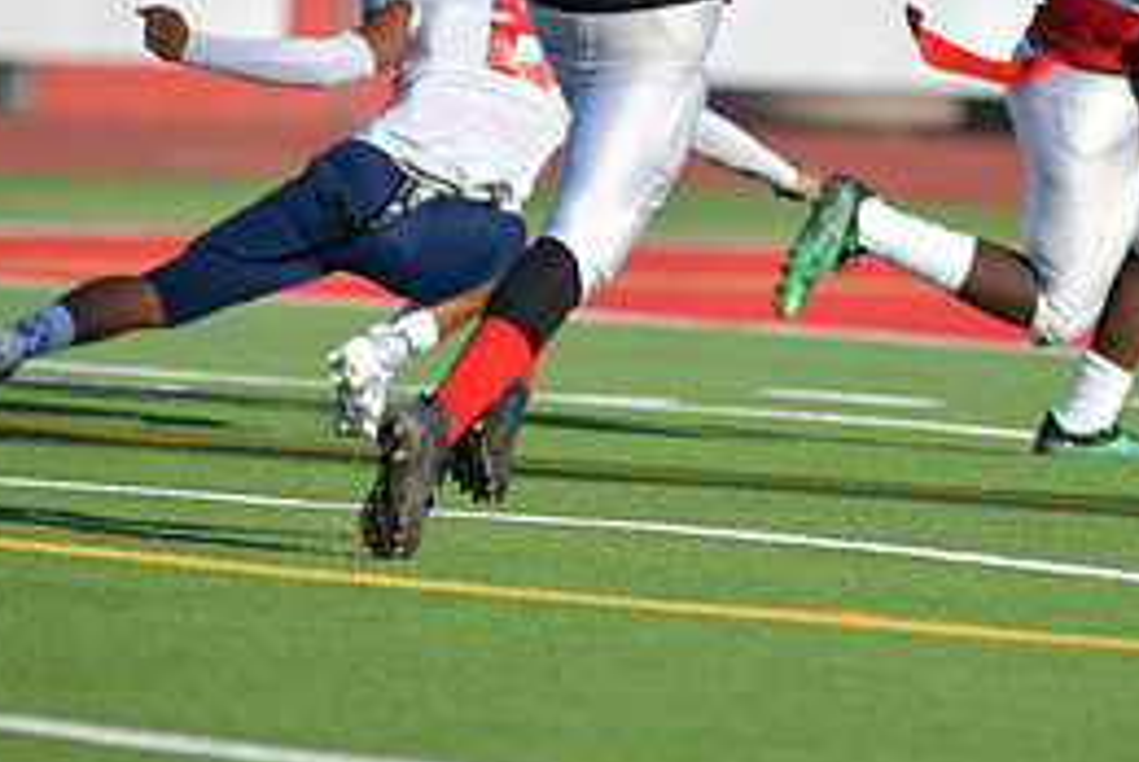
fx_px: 21158
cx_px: 850
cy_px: 243
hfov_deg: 3.1
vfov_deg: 2.1
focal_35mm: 668
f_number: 3.5
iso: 100
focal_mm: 300
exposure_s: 1/2000
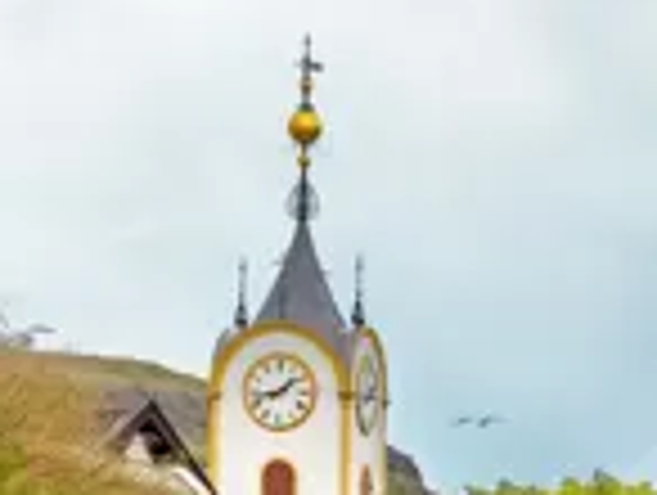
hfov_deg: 4.8
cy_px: 682
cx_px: 342
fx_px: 7813
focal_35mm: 411
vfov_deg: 3.6
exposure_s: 1/125
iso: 250
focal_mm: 61
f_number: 10
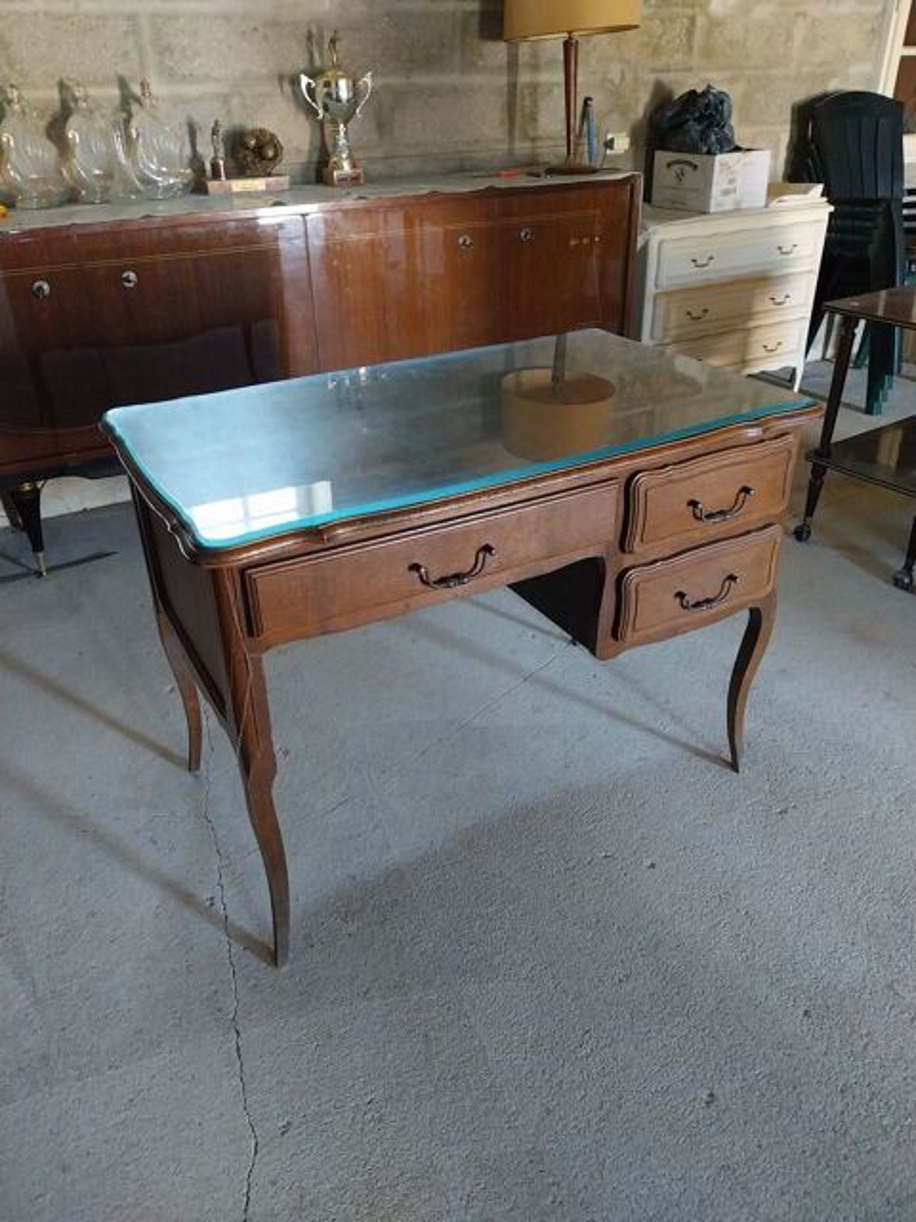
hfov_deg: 53.1
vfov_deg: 67.3
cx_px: 458
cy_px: 611
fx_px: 917
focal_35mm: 26
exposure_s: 1/25
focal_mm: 4
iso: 400
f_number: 1.8
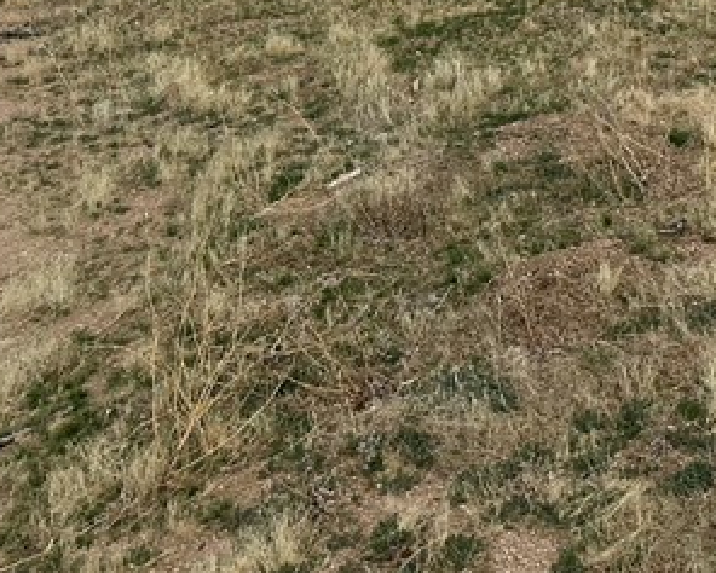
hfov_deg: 21.0
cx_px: 970
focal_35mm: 81
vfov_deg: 17.5
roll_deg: -2.5
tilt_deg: -4.7
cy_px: -225
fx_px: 1717
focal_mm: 6.86
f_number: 1.78
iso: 80
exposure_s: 1/7042
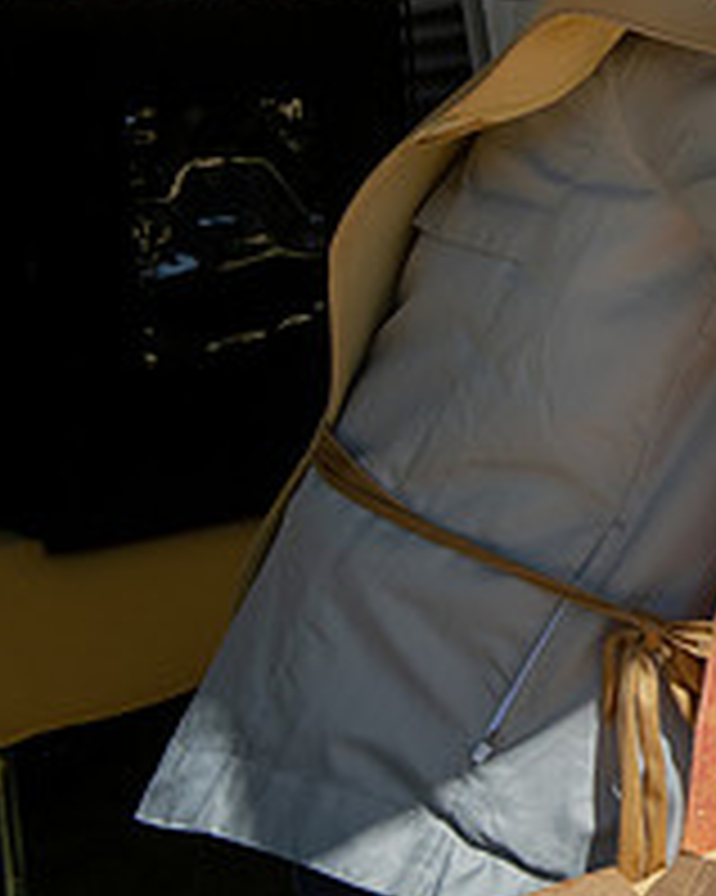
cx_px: 1247
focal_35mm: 104
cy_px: 196
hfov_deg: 13.4
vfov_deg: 18.3
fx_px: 2757
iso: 400
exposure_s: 1/1000
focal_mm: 38
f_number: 6.3
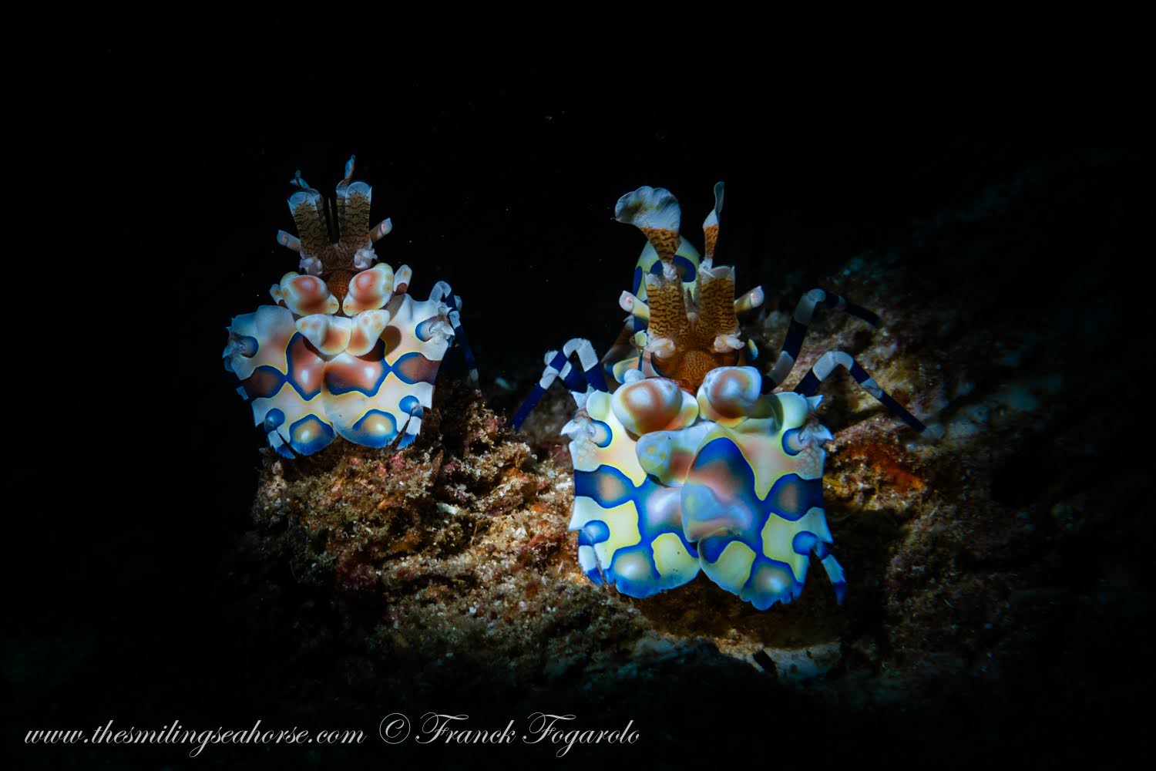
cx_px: 374
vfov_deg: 11.3
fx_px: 3910
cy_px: 348
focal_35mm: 122
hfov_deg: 16.8
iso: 250
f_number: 16
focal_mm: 60
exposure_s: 1/125
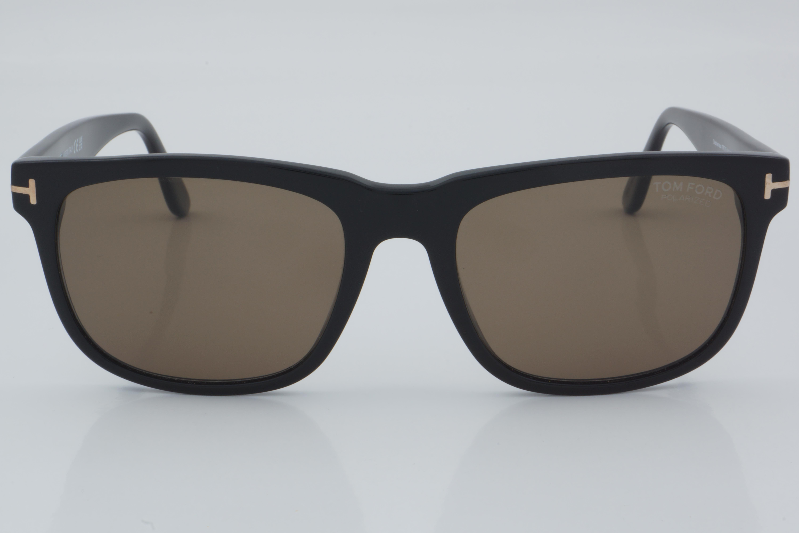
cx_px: 400
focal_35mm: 82
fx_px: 1831
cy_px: 266
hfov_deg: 24.6
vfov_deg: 16.6
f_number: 32
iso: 100
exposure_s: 1/4
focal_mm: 55
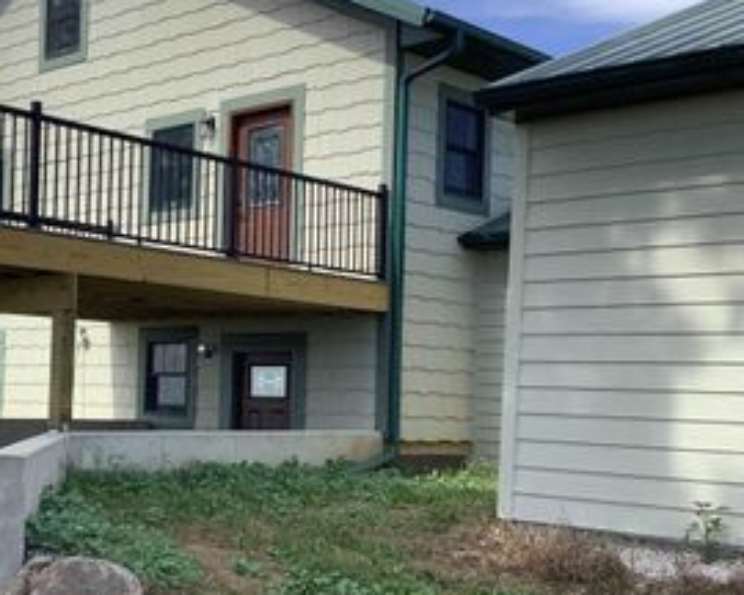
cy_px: 359
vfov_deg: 27.1
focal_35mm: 56
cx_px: 154
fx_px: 1233
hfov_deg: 32.7
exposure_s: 1/849
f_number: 2.4
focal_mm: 3.3
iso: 25
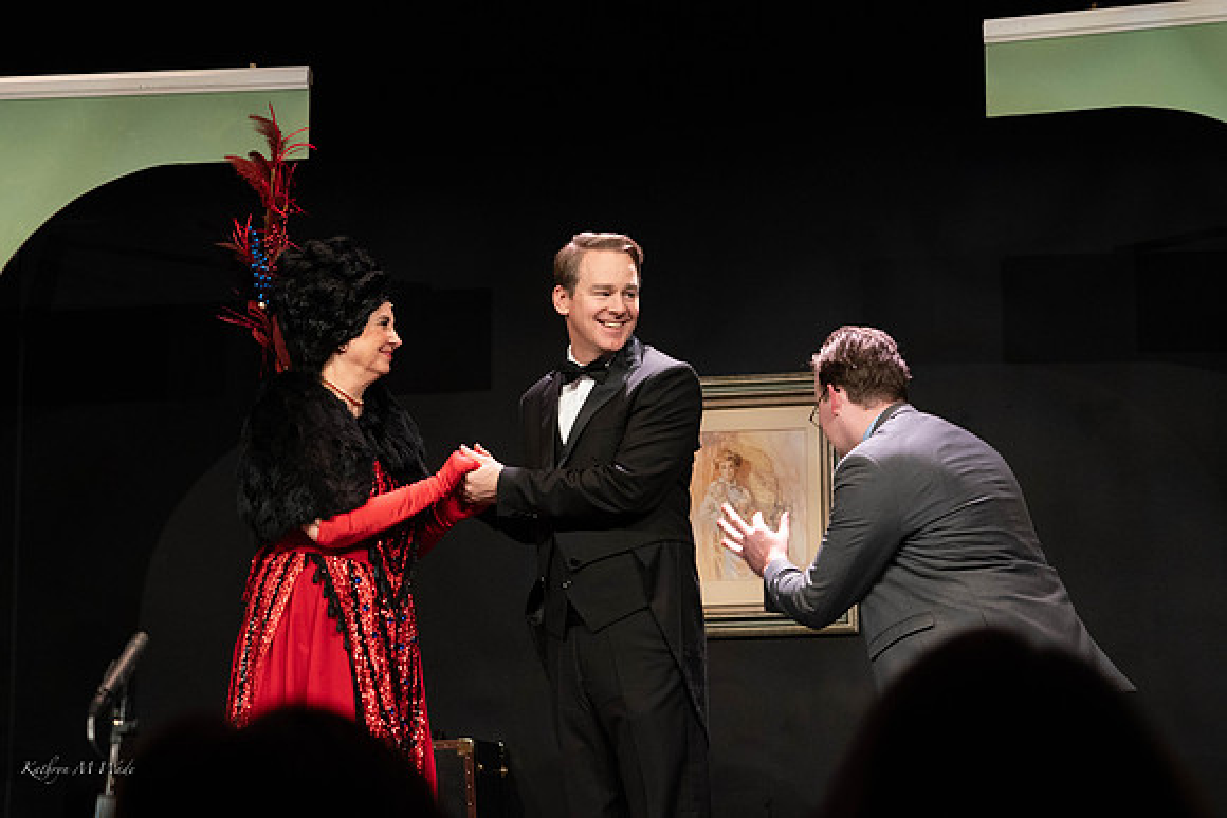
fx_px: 2829
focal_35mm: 83
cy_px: 409
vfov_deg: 16.5
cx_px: 614
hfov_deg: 24.5
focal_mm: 83
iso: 4000
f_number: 5.6
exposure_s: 1/200
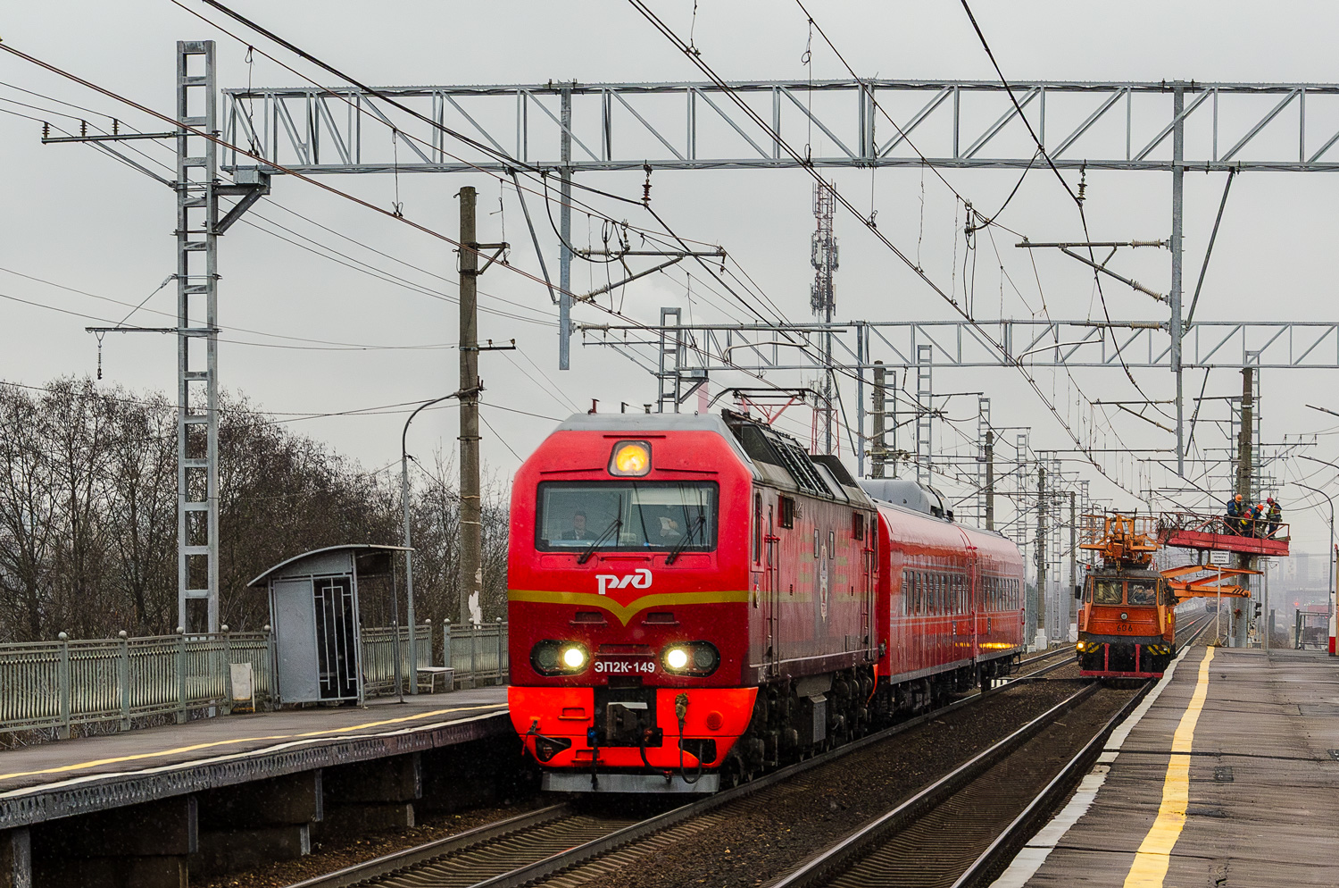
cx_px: 670
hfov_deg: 26.0
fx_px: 2896
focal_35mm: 78
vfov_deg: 17.4
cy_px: 444
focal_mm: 52
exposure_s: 1/250
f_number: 8
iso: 400
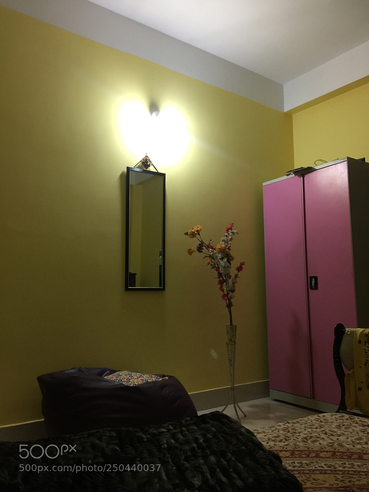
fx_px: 412
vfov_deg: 61.7
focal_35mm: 29
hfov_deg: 48.2
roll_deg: +0.1
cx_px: 184
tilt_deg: +7.1
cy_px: 246
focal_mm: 4.15
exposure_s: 1/17
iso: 100
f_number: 2.2
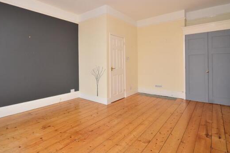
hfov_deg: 86.4
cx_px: 99
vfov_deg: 63.8
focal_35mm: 19
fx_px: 121
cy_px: 60
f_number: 5.6
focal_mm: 10
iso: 400
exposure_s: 1/40
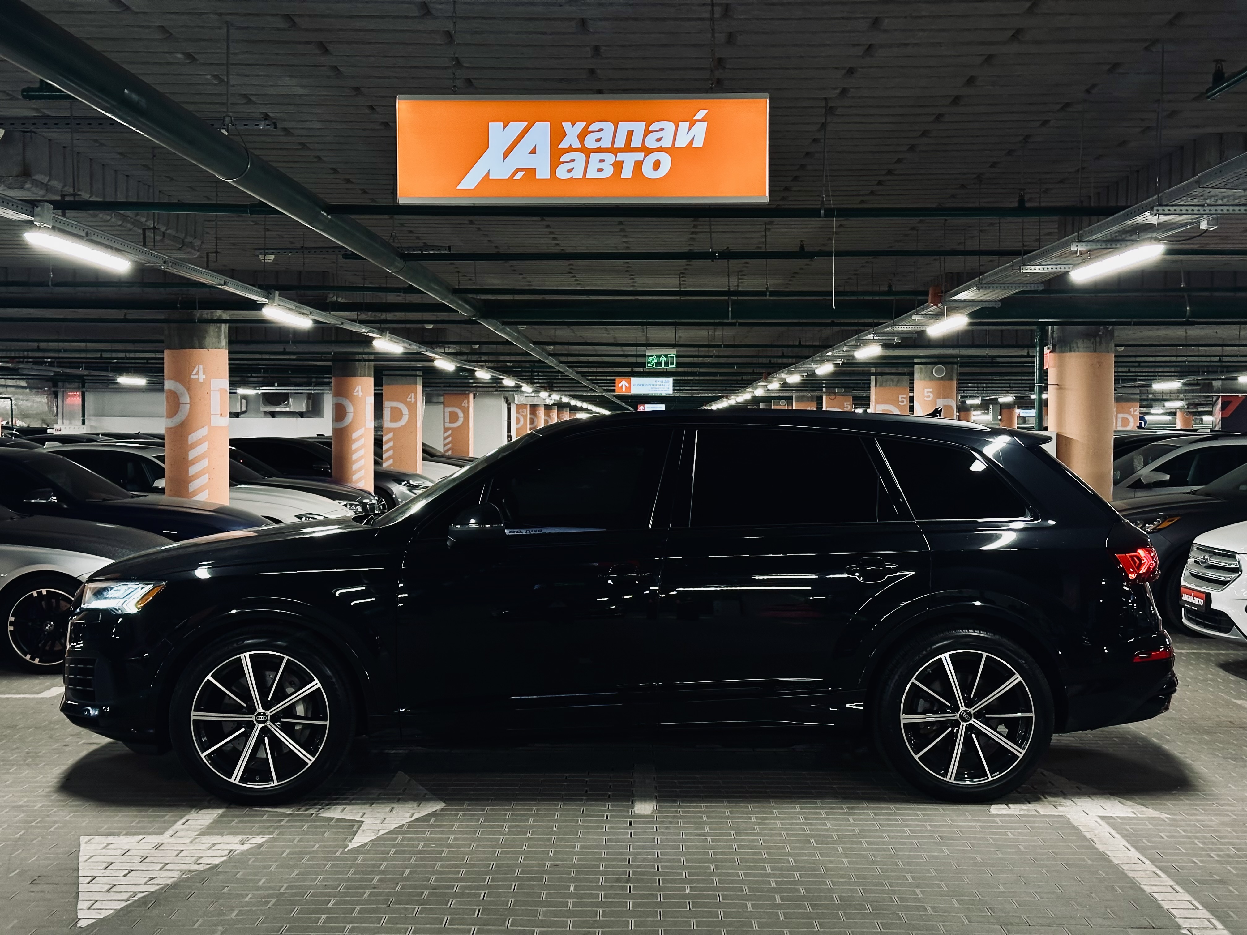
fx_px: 1729
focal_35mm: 48
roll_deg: -0.6
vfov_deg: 30.3
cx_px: 624
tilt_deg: -0.2
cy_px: 468
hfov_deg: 39.7
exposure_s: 1/50
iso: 250
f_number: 1.78
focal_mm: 6.86
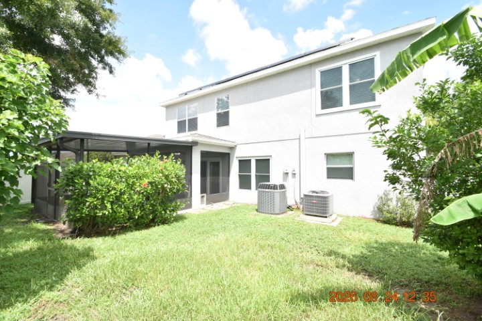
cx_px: 241
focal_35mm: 15
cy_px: 160
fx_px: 201
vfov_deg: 77.3
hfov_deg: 100.4
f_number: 8
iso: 250
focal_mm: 10
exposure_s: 1/250
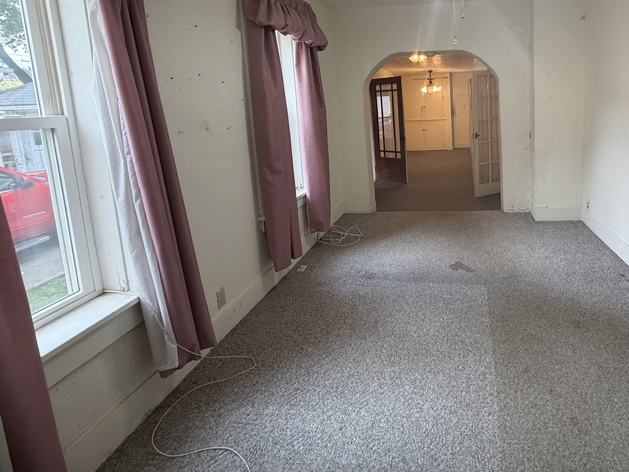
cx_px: 424
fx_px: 363
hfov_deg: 78.8
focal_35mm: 20
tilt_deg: -7.4
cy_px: 149
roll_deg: +3.6
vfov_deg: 63.9
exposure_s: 1/120
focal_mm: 2.22
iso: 200
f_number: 2.2
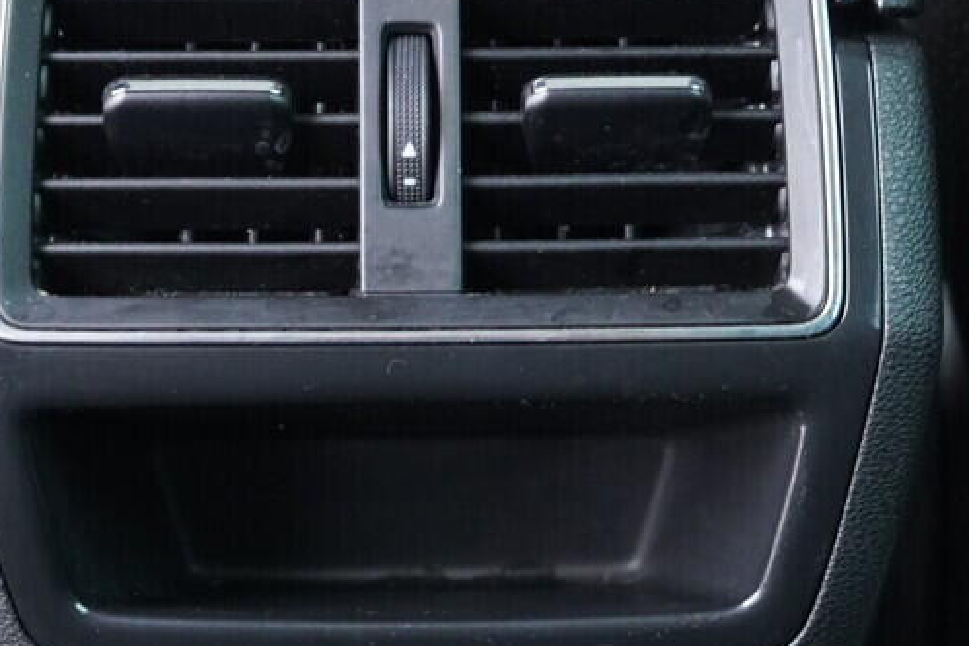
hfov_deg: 19.6
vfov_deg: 13.2
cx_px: 411
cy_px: 346
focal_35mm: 104
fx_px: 2799
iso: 1600
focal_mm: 24
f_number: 2.8
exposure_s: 1/40
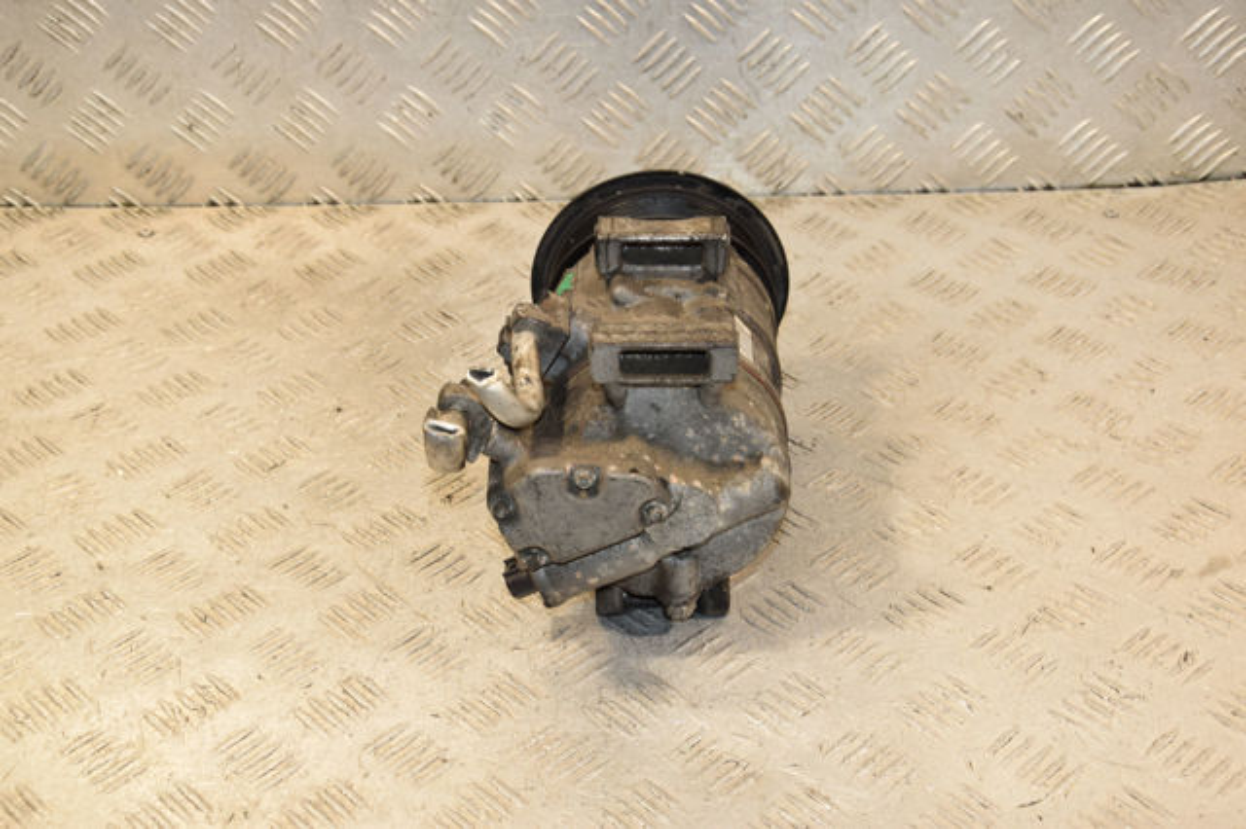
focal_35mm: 60
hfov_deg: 33.4
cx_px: 623
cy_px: 414
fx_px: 2076
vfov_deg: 22.6
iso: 800
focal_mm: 40
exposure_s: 1/200
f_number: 7.1
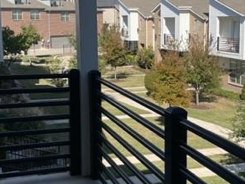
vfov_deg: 25.7
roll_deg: +0.0
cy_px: 85
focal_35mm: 57
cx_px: 132
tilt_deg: -8.8
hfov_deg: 33.8
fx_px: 403
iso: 32
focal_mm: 4.2
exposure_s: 1/4000
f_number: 1.6
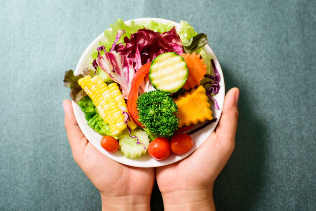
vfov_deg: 27.0
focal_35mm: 50
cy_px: 106
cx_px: 158
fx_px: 439
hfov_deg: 39.6
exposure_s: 1/125
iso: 100
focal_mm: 50
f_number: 5
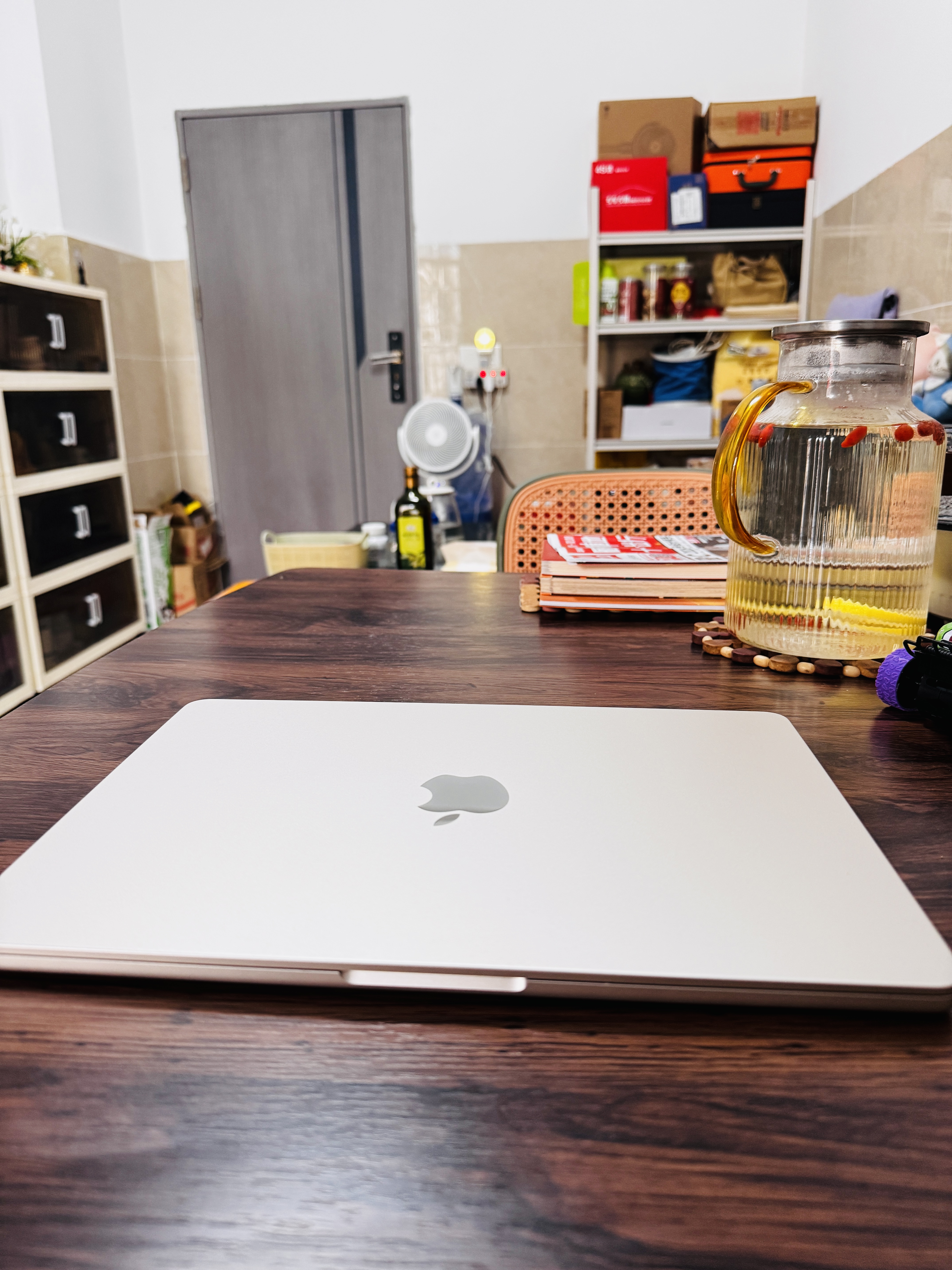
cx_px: 476
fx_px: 880
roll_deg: +1.3
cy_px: 635
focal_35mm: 24
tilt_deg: -14.7
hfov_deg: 56.8
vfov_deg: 71.6
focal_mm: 6.76
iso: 250
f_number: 1.78
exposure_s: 1/50
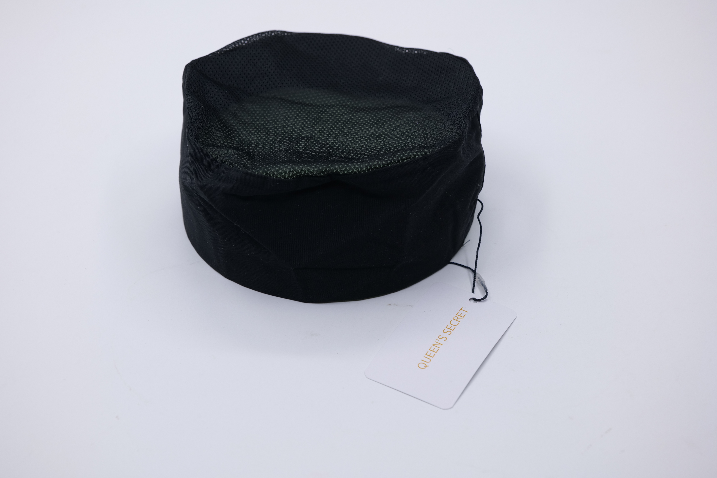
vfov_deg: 20.6
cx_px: 358
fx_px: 1314
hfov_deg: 30.5
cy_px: 239
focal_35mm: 66
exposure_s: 1/100
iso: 400
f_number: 5.6
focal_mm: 66
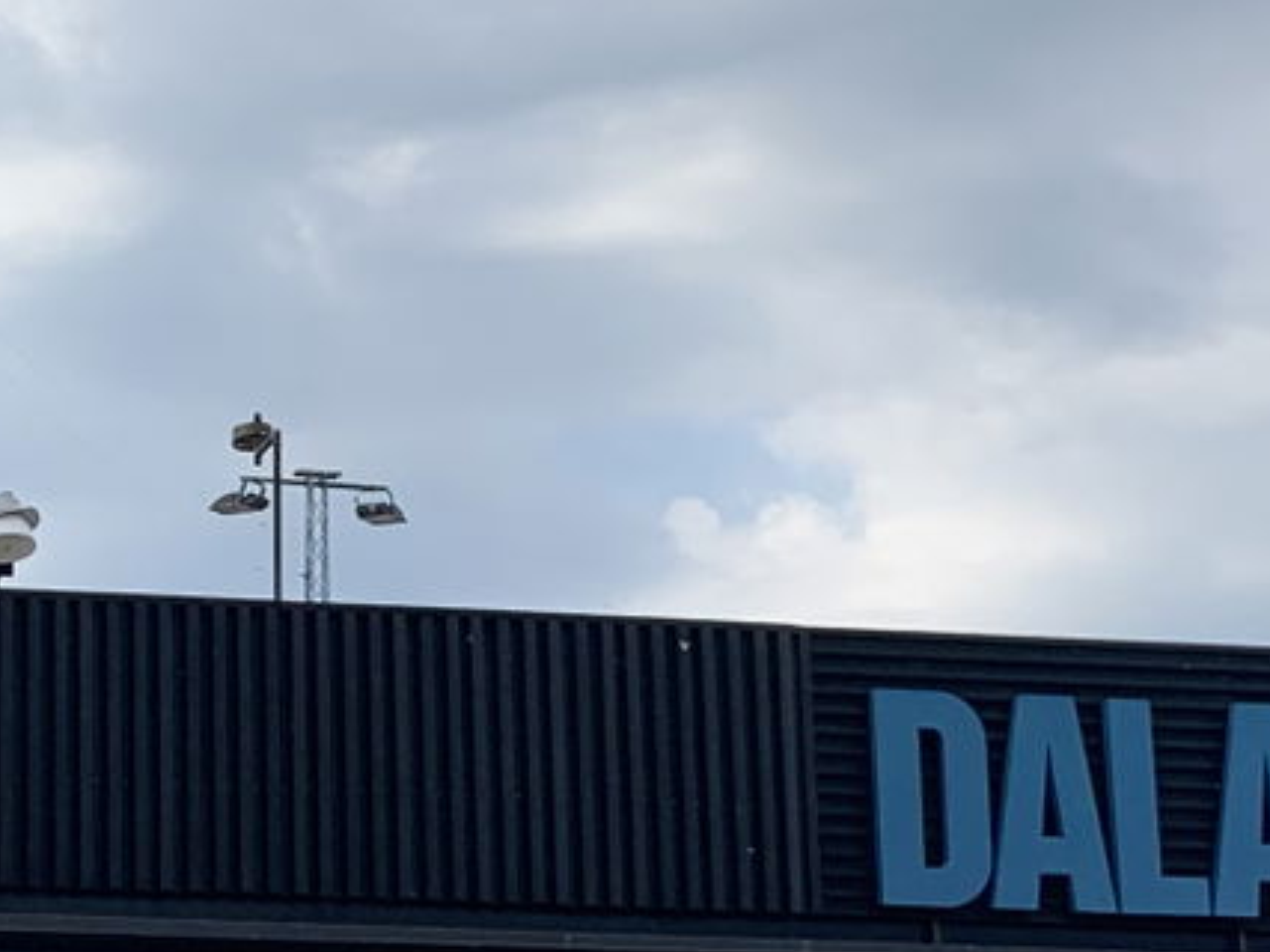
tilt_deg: +15.8
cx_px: -15
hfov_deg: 16.5
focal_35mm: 117
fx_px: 4291
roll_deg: +0.0
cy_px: 559
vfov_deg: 12.7
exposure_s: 1/2994
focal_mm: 4.25
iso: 25
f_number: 1.8
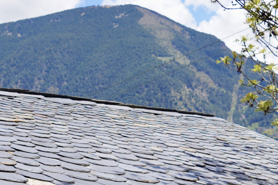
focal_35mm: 99
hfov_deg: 20.6
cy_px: 209
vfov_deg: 13.5
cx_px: 111
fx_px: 764
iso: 100
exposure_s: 1/500
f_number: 4.5
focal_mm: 24
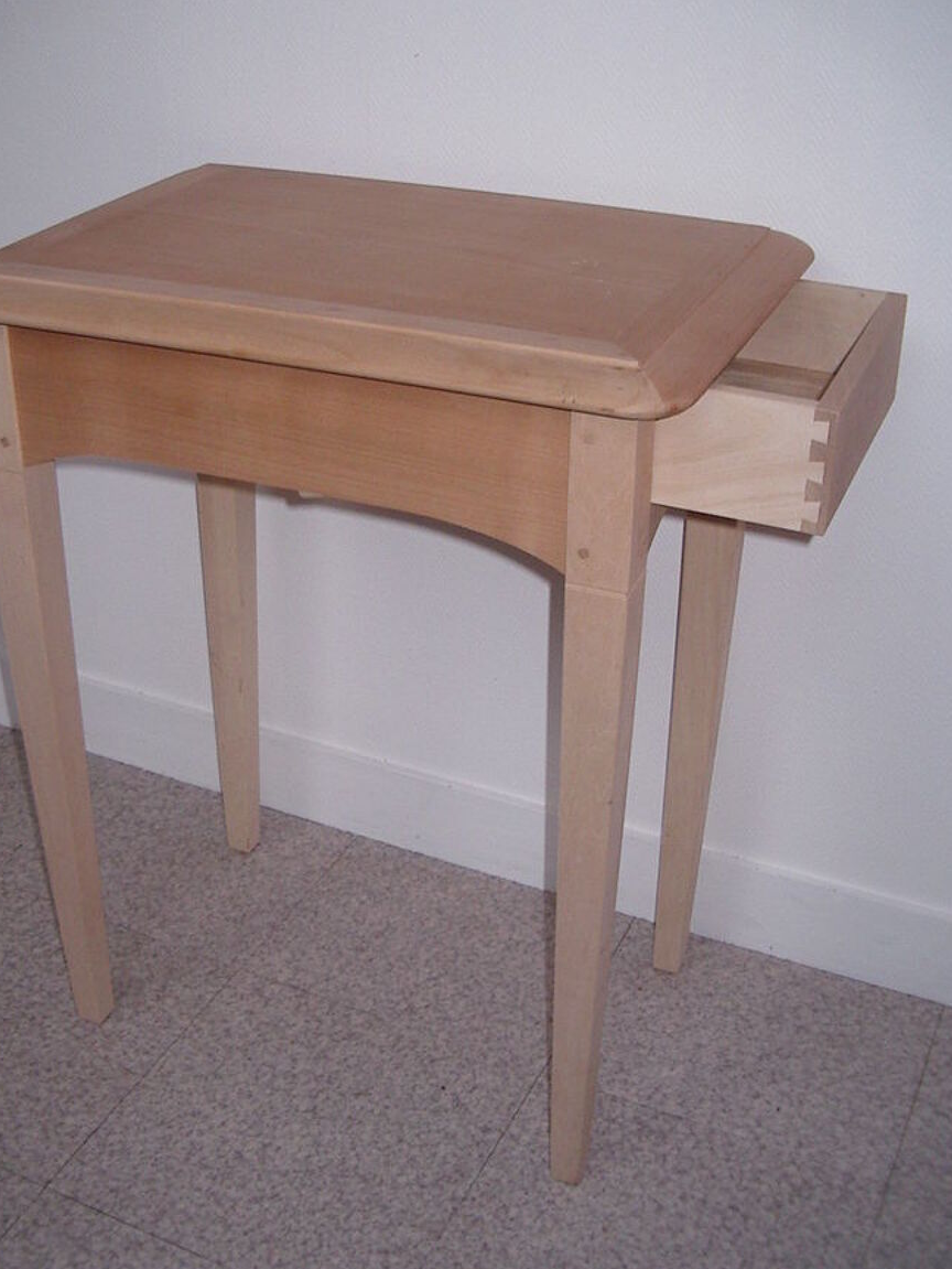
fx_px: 1613
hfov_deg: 32.8
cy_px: 574
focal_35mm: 44
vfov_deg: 42.9
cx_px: 413
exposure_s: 1/60
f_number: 2.6
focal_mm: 5.8
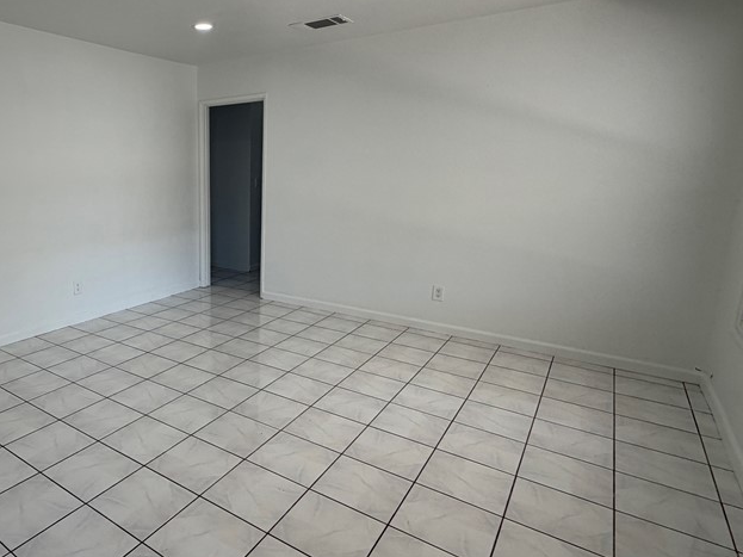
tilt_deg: -11.0
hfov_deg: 69.7
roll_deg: +0.6
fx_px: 494
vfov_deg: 58.8
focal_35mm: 23
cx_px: 199
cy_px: 262
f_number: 2.2
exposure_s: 1/120
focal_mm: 2.22
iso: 64
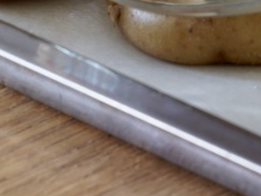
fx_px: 3035
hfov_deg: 4.9
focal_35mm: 402
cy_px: -204
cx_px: 499
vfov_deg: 3.7
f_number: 10
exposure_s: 1/1.6
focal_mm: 57
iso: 100
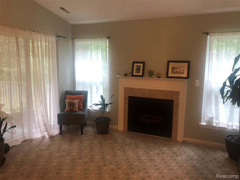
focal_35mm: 28
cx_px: 120
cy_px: 90
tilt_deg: -8.4
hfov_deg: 63.4
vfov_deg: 49.7
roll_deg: -0.8
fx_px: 194
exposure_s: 1/13
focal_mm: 3.99
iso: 100
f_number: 1.8
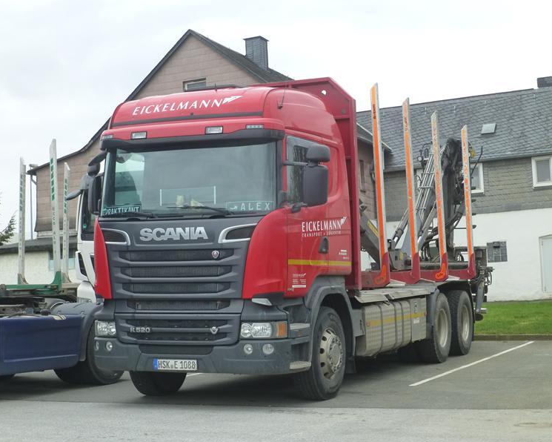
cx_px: 282
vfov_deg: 23.5
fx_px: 1062
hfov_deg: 29.1
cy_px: 222
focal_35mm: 65
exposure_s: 1/160
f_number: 4.8
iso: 160
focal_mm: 11
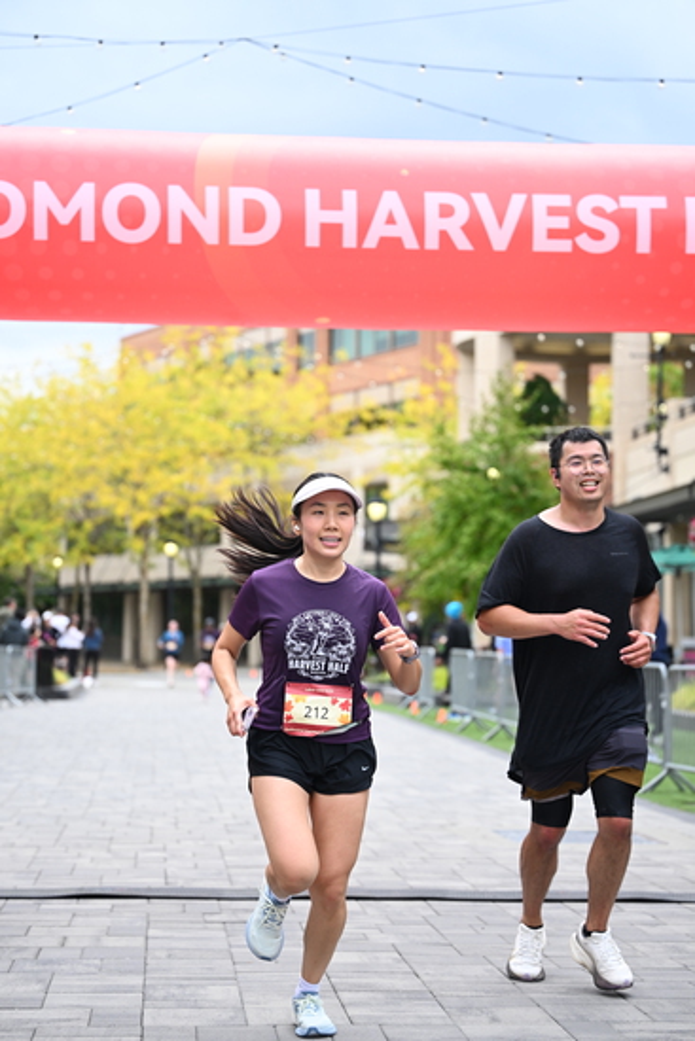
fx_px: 2141
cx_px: 348
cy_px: 520
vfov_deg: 27.3
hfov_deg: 18.4
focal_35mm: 74
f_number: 2.8
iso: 640
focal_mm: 74
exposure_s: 1/2000
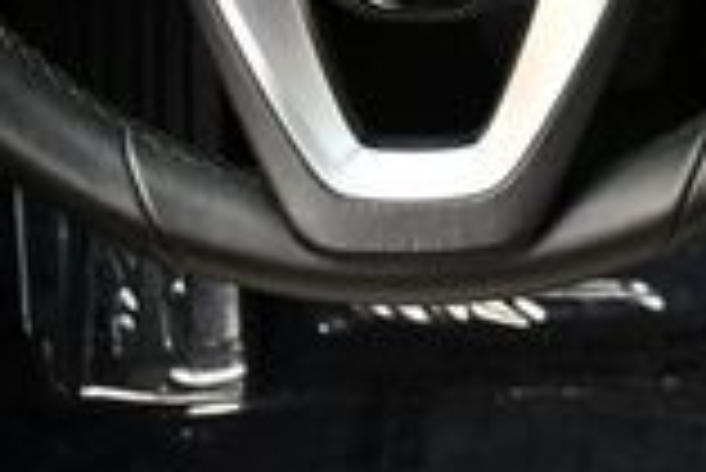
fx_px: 2885
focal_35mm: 147
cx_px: 994
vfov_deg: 9.0
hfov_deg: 13.3
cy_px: -346
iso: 450
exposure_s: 1/250
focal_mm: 18
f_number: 3.5
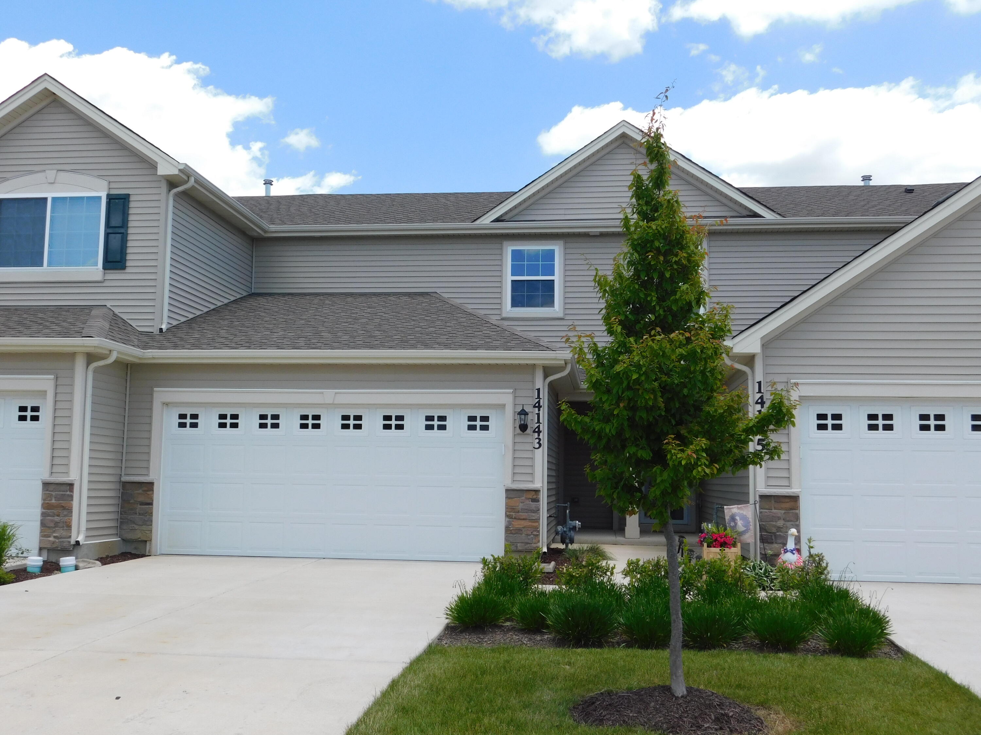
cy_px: 368
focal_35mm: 36
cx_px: 490
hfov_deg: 51.4
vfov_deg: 39.7
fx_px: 1020
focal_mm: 6.3
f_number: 3.5
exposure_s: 1/800
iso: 125
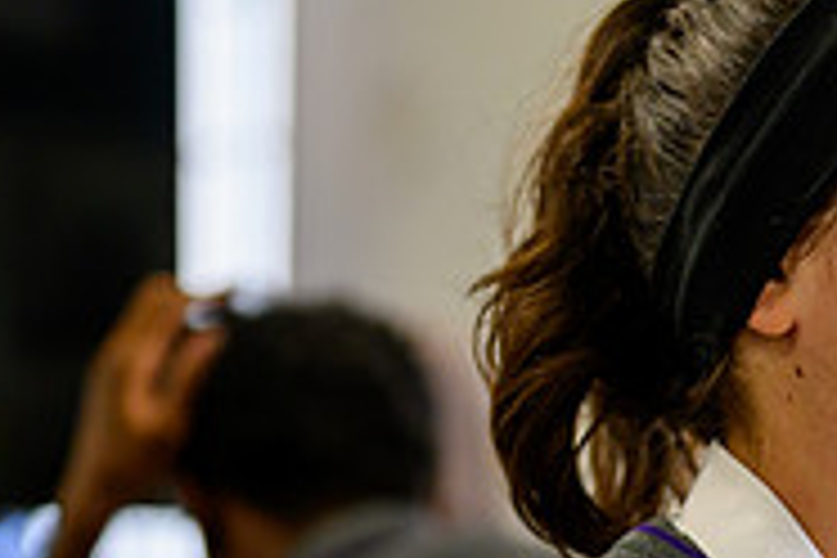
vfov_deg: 8.5
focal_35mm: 160
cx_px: 702
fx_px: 3720
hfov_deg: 12.8
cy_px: 637
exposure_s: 1/640
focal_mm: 50
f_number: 1.8
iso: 1000
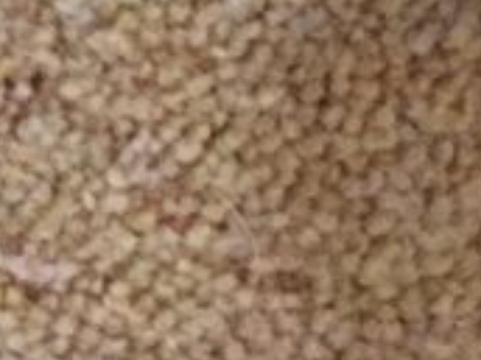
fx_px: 2404
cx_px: 1281
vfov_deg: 7.9
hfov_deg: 9.6
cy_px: -547
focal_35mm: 173
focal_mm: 4.15
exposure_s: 1/17
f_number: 2.2
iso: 500
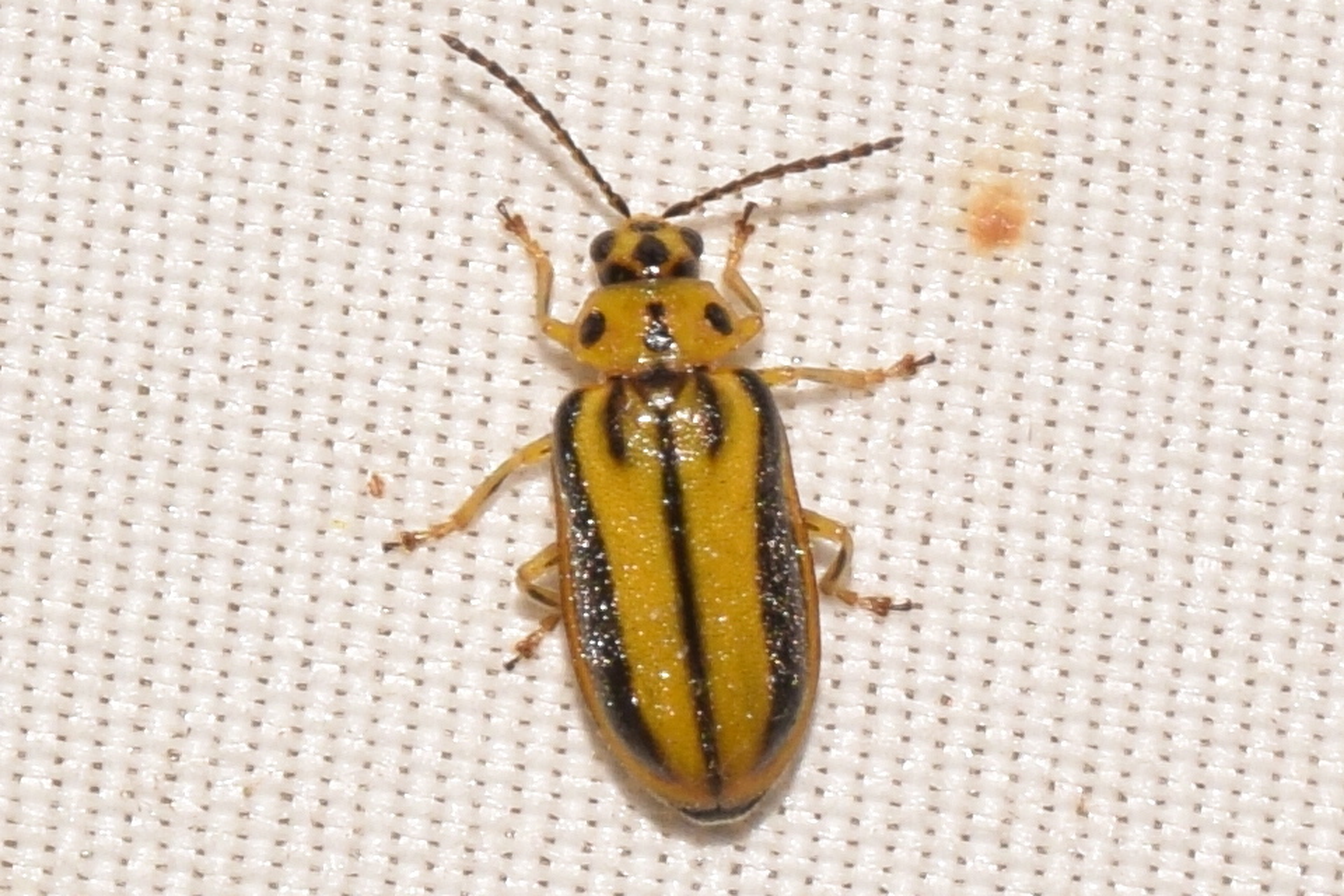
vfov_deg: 6.5
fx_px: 7839
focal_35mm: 210
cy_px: 448
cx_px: 672
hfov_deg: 9.8
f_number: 14
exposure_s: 1/160
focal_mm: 140
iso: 200
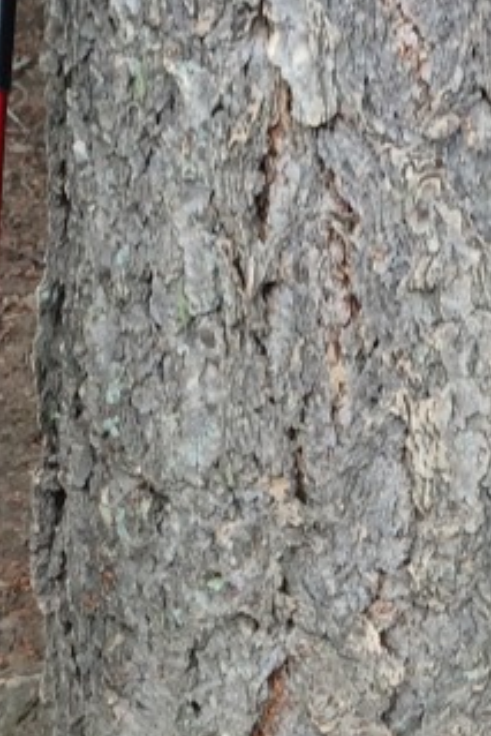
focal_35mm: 129
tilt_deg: -33.6
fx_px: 2636
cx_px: 509
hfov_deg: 10.5
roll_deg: +2.7
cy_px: 1039
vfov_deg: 14.9
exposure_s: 1/60
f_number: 2.2
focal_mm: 4.15
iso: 40
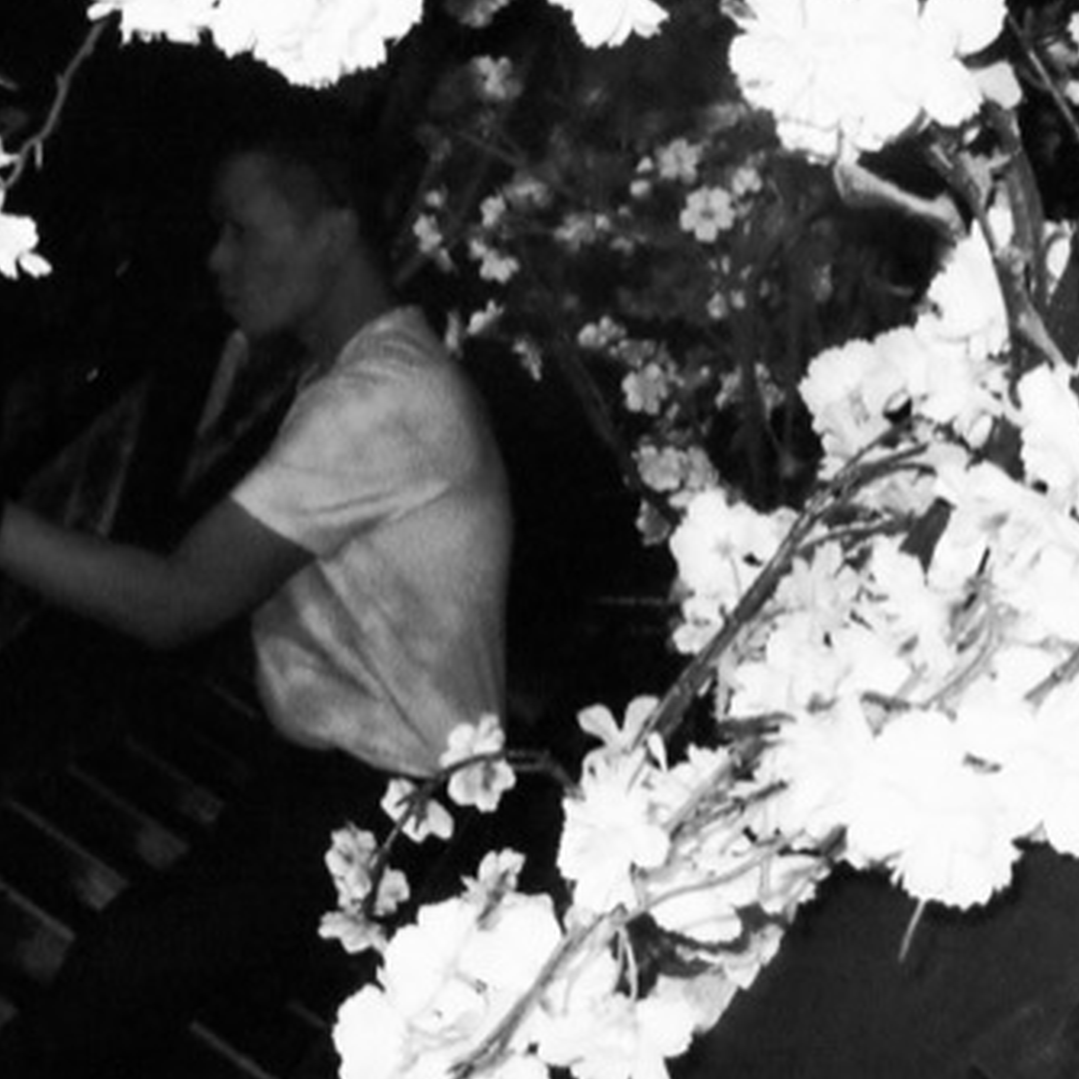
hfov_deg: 33.2
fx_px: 1799
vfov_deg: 33.4
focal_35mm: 51
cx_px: 374
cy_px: 486
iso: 25600
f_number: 16
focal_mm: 18.3
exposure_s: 1/40
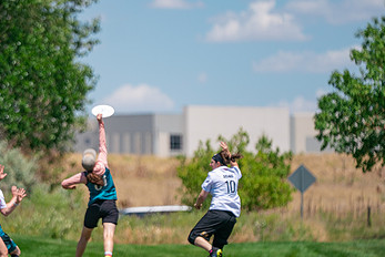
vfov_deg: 4.1
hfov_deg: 6.2
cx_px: 95
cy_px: 126
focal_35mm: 334
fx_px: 3575
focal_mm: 200
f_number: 2.8
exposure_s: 1/4000
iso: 200
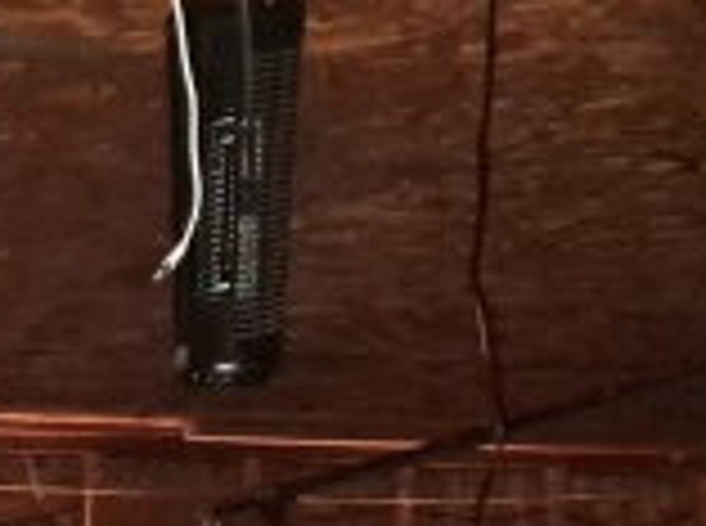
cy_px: 1052
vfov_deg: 11.5
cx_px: -506
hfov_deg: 15.2
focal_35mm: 115
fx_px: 2340
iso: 1000
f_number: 1.8
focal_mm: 4
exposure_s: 1/20
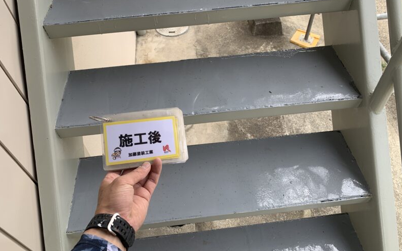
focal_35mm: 28
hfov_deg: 66.5
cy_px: 114
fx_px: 307
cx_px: 203
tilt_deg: -48.5
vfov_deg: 44.5
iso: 25
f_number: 1.8
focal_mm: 4.25
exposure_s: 1/405
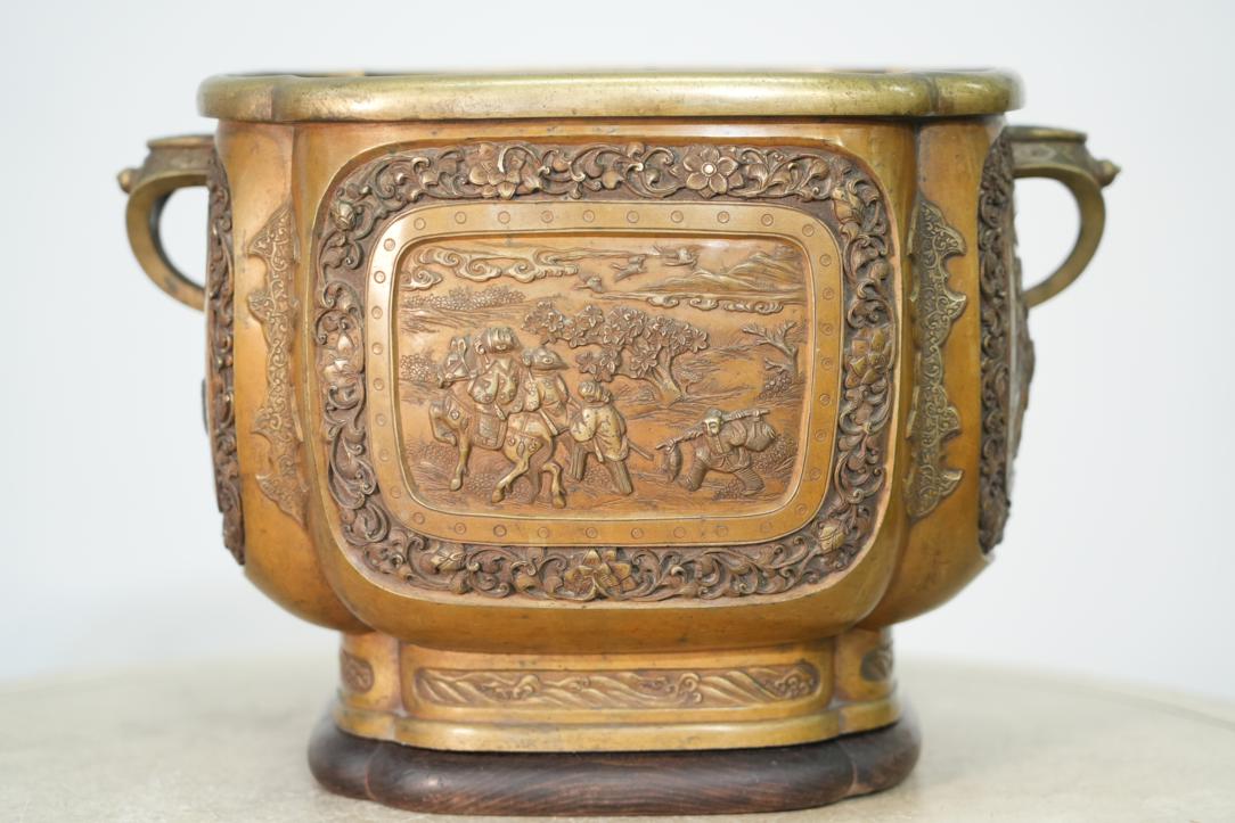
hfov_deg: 19.5
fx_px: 3602
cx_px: 618
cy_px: 412
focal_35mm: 105
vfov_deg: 13.0
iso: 2500
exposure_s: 1/125
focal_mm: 105
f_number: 4
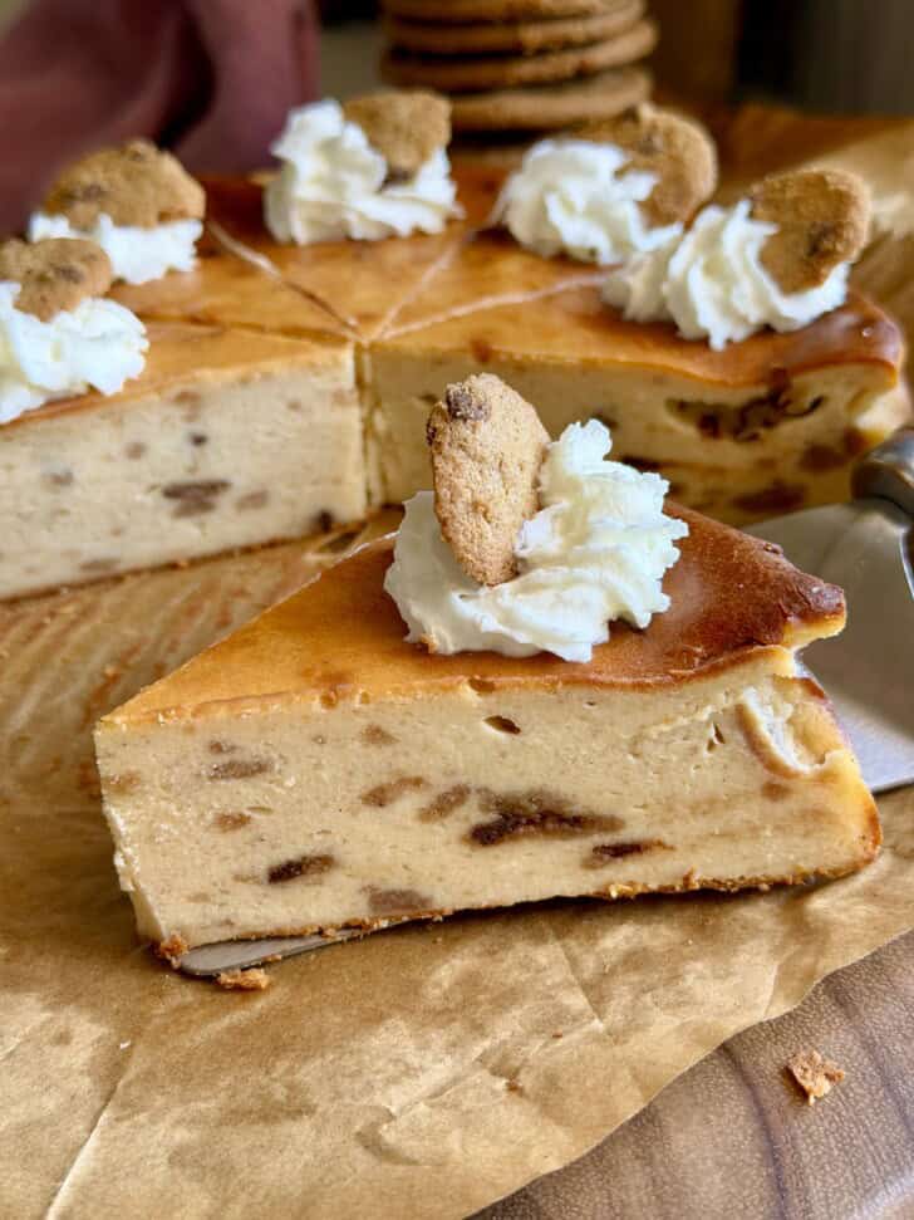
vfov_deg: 39.7
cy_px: 610
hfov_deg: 30.3
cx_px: 457
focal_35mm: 48
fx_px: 1690
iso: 100
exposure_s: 1/81
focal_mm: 6.8
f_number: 1.8
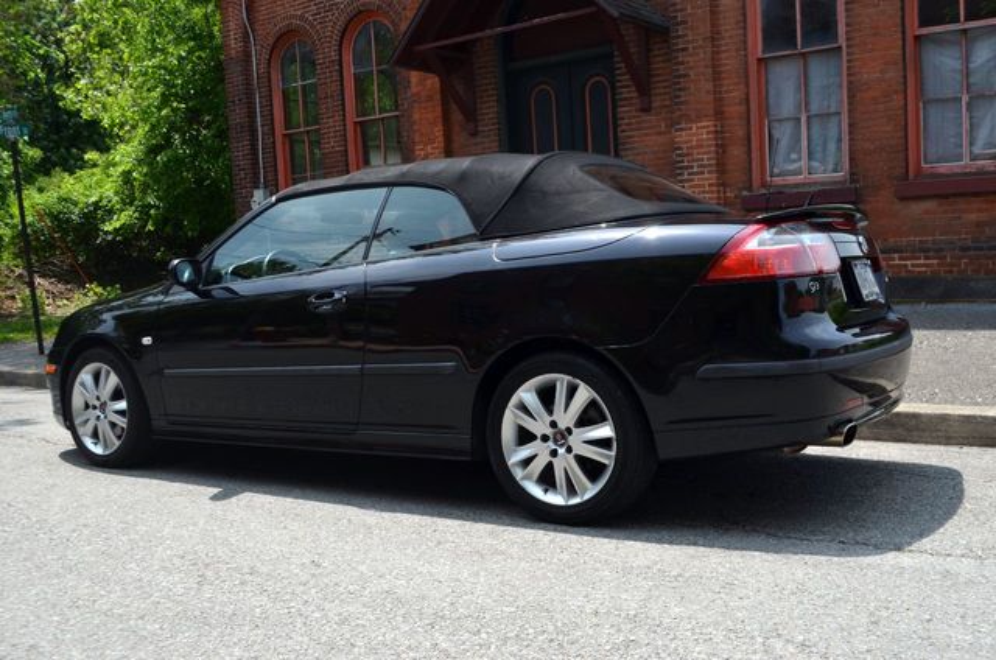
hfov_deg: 53.2
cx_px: 498
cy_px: 330
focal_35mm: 36
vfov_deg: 36.7
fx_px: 994
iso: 180
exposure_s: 1/250
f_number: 8
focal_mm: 24
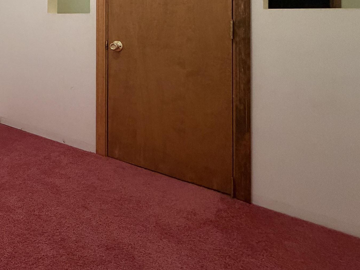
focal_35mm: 32
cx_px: -39
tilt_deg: +0.9
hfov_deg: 43.4
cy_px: 21
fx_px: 333
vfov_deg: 40.4
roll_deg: +0.1
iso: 400
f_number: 2.2
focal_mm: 2.22
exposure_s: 1/60
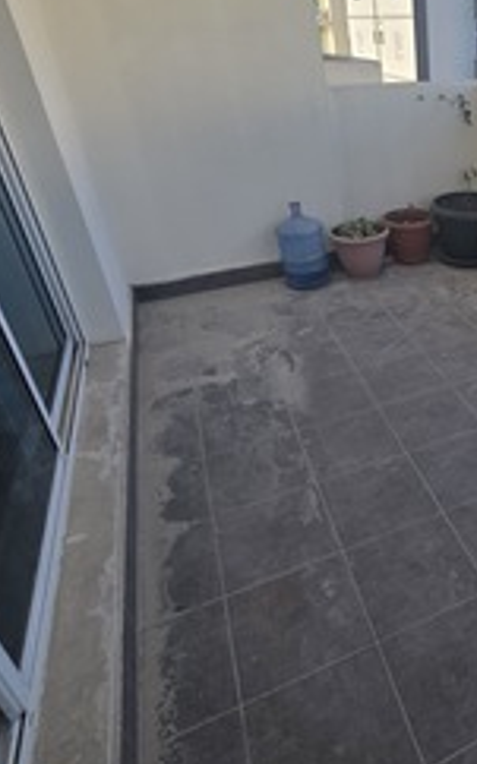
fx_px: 541
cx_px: 494
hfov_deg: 40.6
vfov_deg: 70.2
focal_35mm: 26
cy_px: 339
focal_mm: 2.2
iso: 40
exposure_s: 1/917
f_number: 1.9
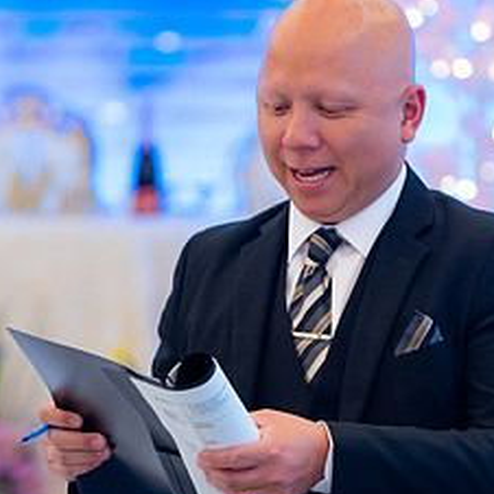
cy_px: 281
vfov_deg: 6.2
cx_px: 332
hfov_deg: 6.2
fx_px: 4569
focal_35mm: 283
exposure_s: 1/250
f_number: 2.8
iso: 1250
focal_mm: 130
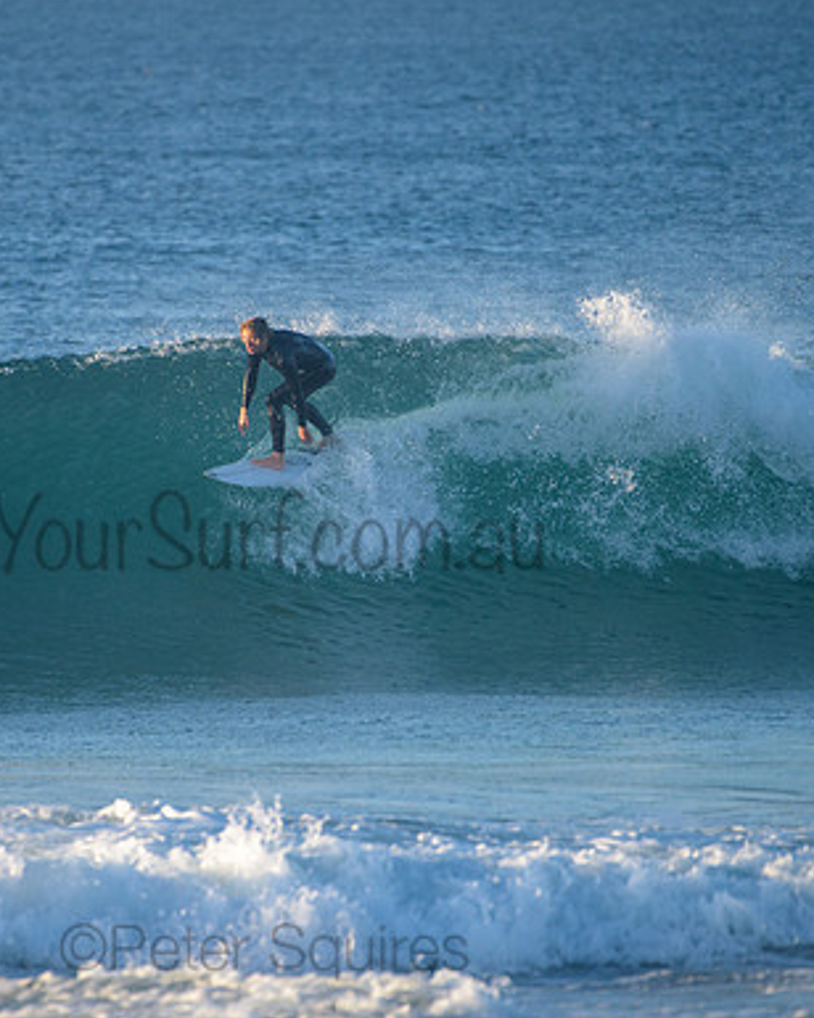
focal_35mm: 708
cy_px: 509
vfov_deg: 2.7
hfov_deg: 2.2
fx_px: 21321
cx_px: 264
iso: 800
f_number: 5.6
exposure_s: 1/2000
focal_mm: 500
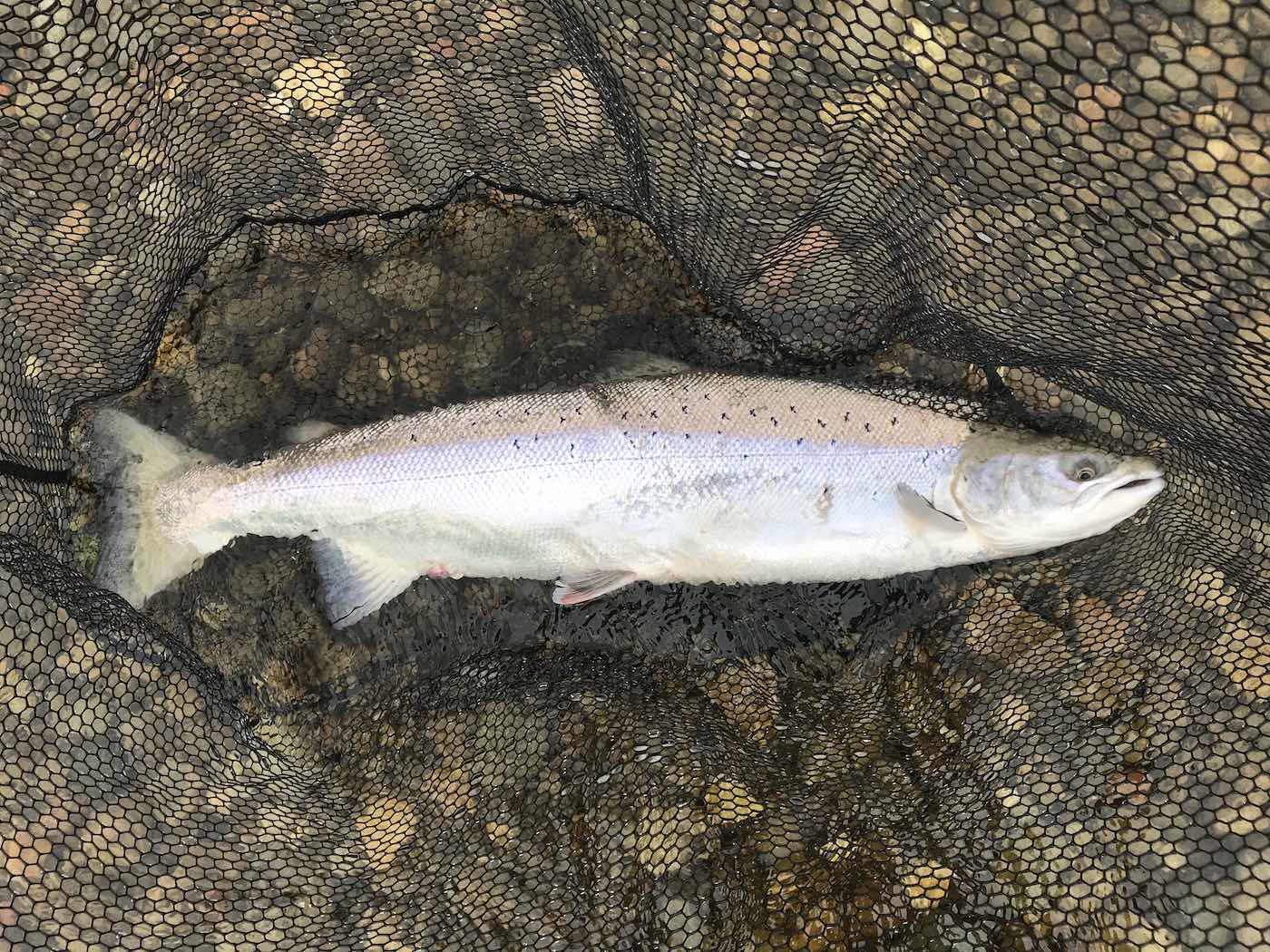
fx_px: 1027
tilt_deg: -83.7
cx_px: 635
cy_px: 476
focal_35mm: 28
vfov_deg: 49.7
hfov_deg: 63.4
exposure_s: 1/270
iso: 20
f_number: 1.8
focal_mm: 3.99
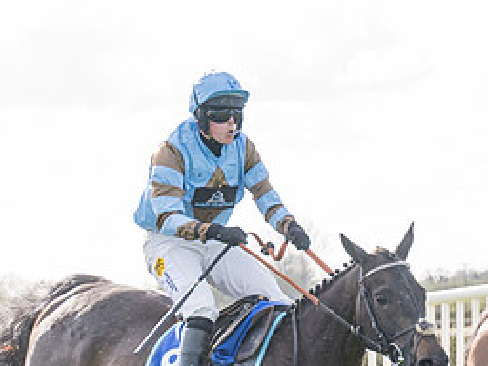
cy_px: 365
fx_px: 3877
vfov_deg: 5.4
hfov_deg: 7.2
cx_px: 450
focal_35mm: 275
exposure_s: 1/1600
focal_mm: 70
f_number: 4
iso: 400
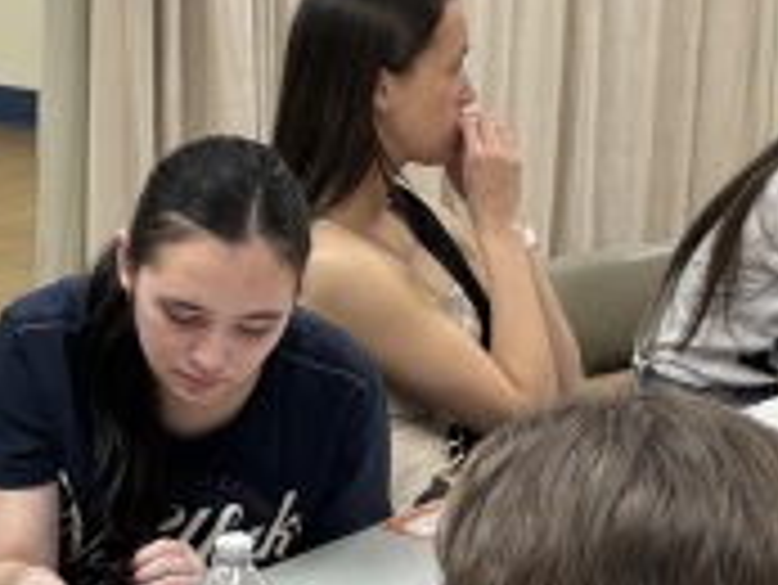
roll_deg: +0.6
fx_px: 2474
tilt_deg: -15.5
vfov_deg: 13.5
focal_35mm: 110
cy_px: 387
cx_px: 56
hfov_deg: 17.6
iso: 125
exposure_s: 1/90
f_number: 1.6
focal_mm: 5.96
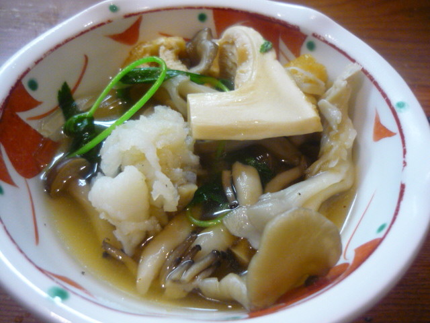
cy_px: 162
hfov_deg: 55.4
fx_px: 410
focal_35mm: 33
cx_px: 215
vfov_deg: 42.9
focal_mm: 5.5
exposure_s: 1/25
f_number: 2.8
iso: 400
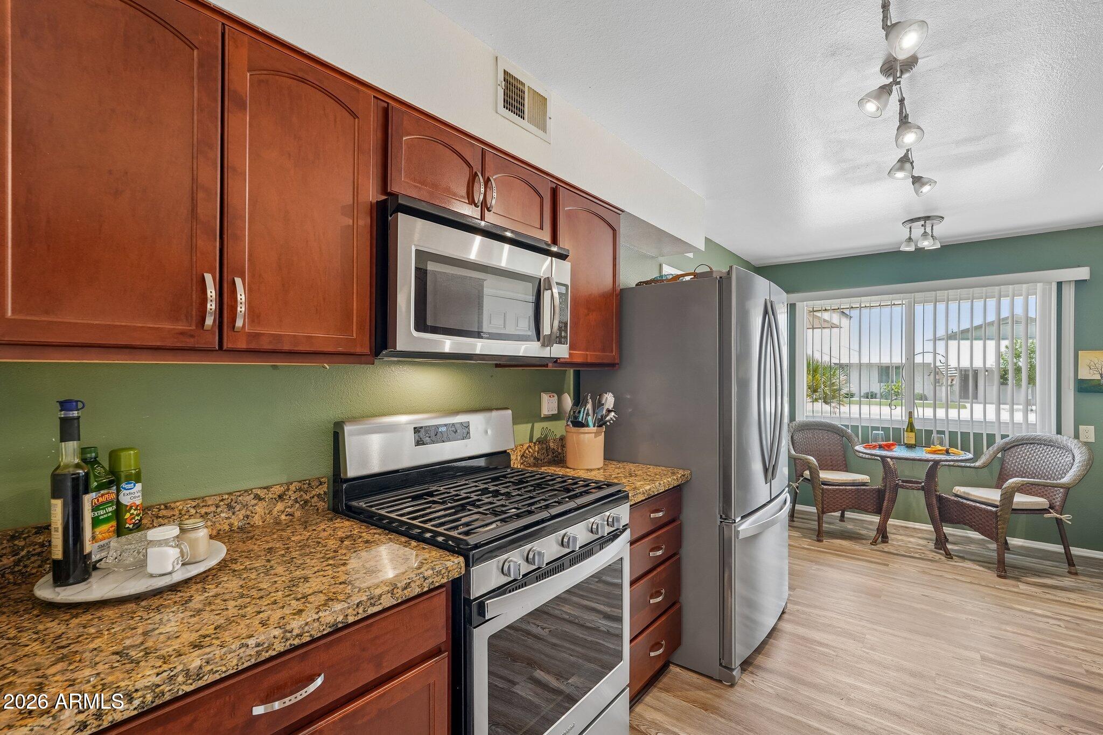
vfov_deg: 72.0
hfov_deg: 95.0
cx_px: 552
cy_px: 368
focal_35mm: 16
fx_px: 505
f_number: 8
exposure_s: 1/5
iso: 400
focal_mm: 16.5
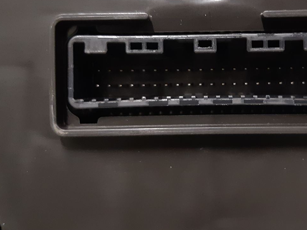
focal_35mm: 55
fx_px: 488
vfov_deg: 26.4
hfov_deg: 34.5
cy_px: 77
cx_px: 210
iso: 250
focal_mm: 3.93
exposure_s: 1/25
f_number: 1.7
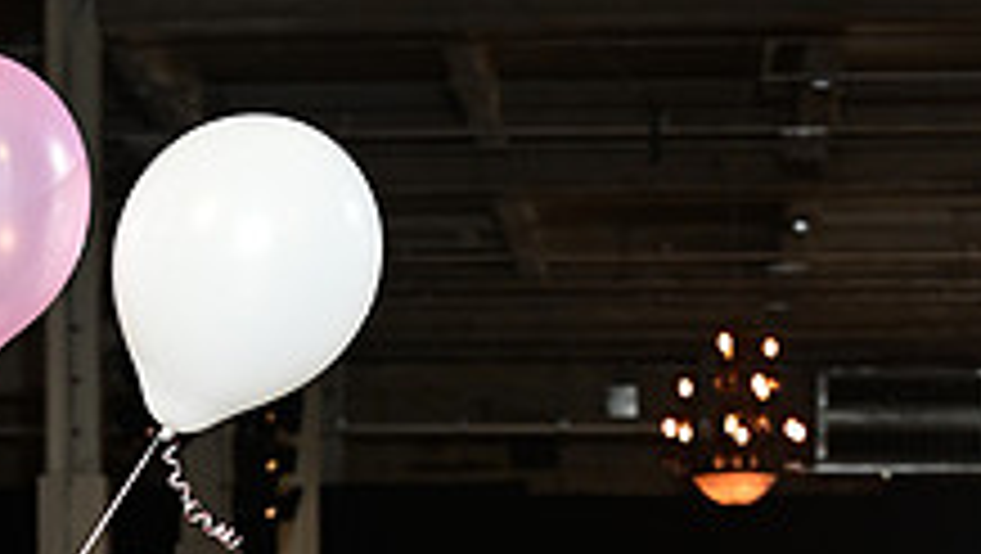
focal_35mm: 195
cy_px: 1225
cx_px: 220
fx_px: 5076
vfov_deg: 6.0
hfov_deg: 11.0
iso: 1000
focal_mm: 70
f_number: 6.3
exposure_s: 1/125
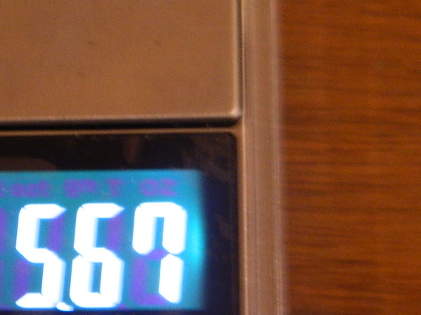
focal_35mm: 151
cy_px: 70
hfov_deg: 13.0
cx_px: 61
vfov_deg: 9.8
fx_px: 1836
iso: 400
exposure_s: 1/2.5
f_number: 4.2
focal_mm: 15.1
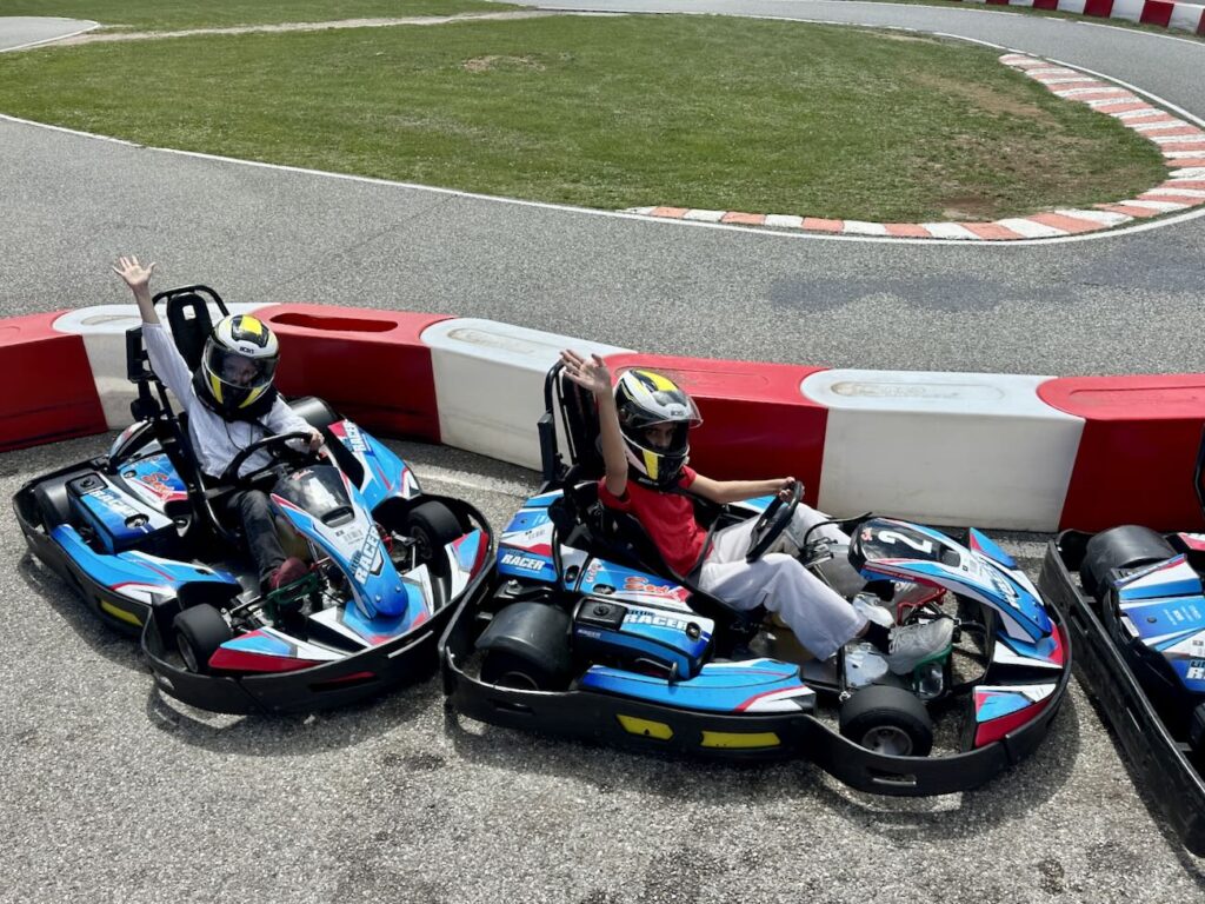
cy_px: 452
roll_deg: -5.0
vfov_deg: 56.8
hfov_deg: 71.6
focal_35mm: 24
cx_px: 602
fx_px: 835
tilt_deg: -28.8
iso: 80
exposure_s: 1/3247
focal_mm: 6.86
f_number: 1.78
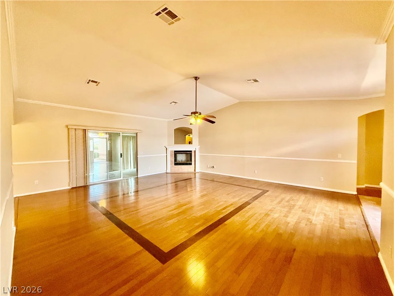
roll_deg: +0.3
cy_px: 148
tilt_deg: -0.9
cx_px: 197
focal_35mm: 14
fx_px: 159
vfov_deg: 85.7
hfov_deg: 102.1
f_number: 2.2
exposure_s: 1/120
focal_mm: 2.22
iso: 500
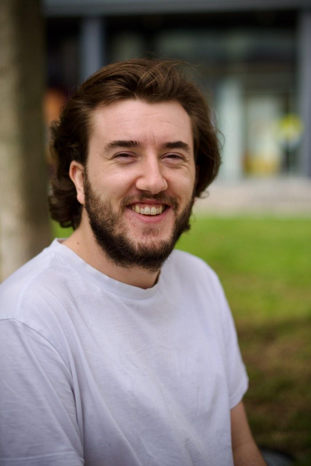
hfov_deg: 27.0
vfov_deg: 39.6
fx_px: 647
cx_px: 156
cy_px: 233
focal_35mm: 50
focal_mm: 50
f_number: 1.8
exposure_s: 1/1000
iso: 31
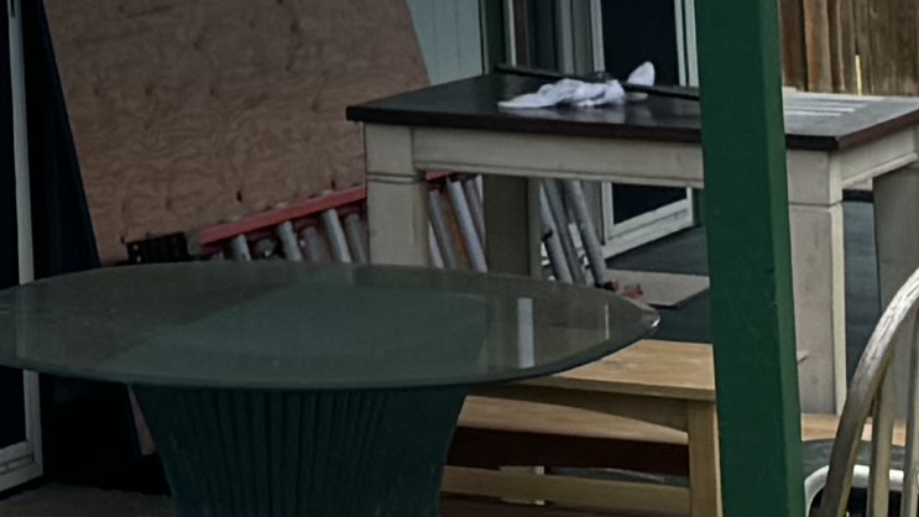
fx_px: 4898
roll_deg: +0.2
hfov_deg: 10.0
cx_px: -888
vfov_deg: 5.7
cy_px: -1028
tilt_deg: +6.7
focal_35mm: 201
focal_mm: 6.76
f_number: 1.78
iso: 80
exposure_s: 1/3247
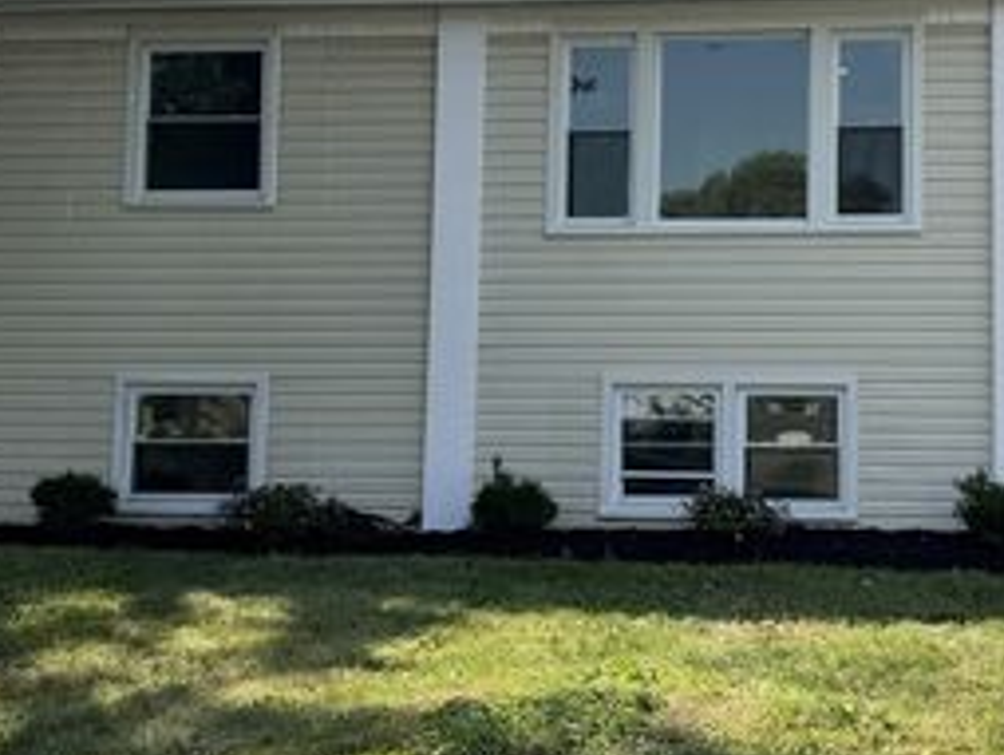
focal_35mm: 61
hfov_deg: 31.0
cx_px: 771
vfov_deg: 24.0
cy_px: 259
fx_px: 1771
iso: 80
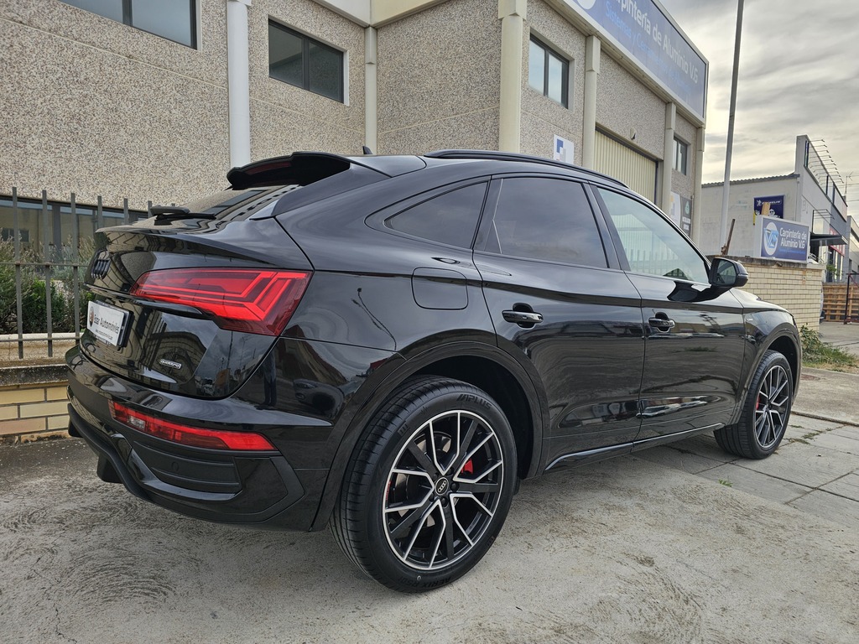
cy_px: 322
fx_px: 571
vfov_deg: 58.9
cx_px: 430
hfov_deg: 73.9
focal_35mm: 23
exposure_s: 1/296
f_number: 1.7
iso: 10
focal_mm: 6.3
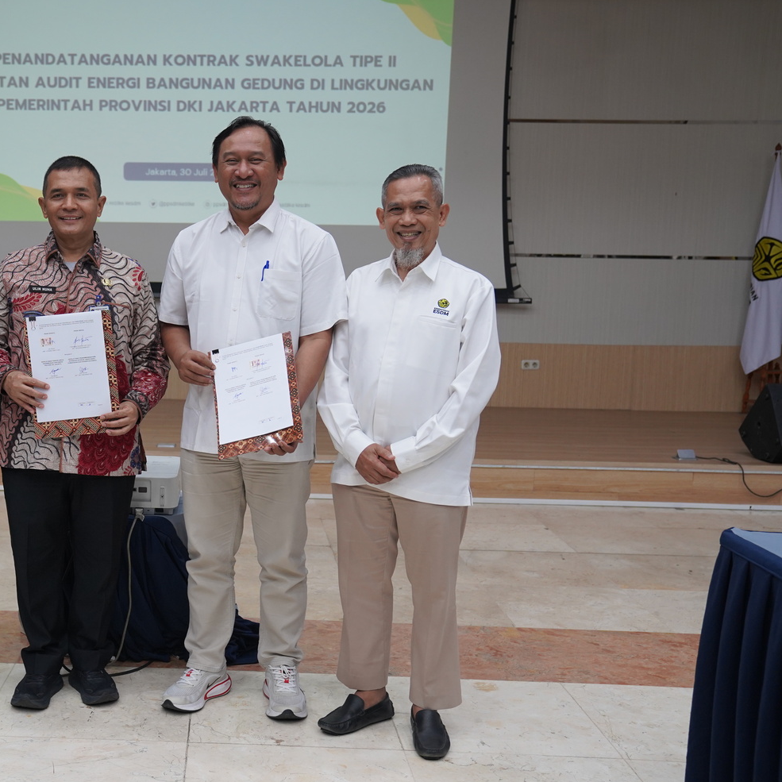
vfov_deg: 38.3
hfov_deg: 37.4
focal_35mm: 44
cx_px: 197
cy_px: 388
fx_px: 1125
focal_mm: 34
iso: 1250
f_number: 4
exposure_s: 1/160
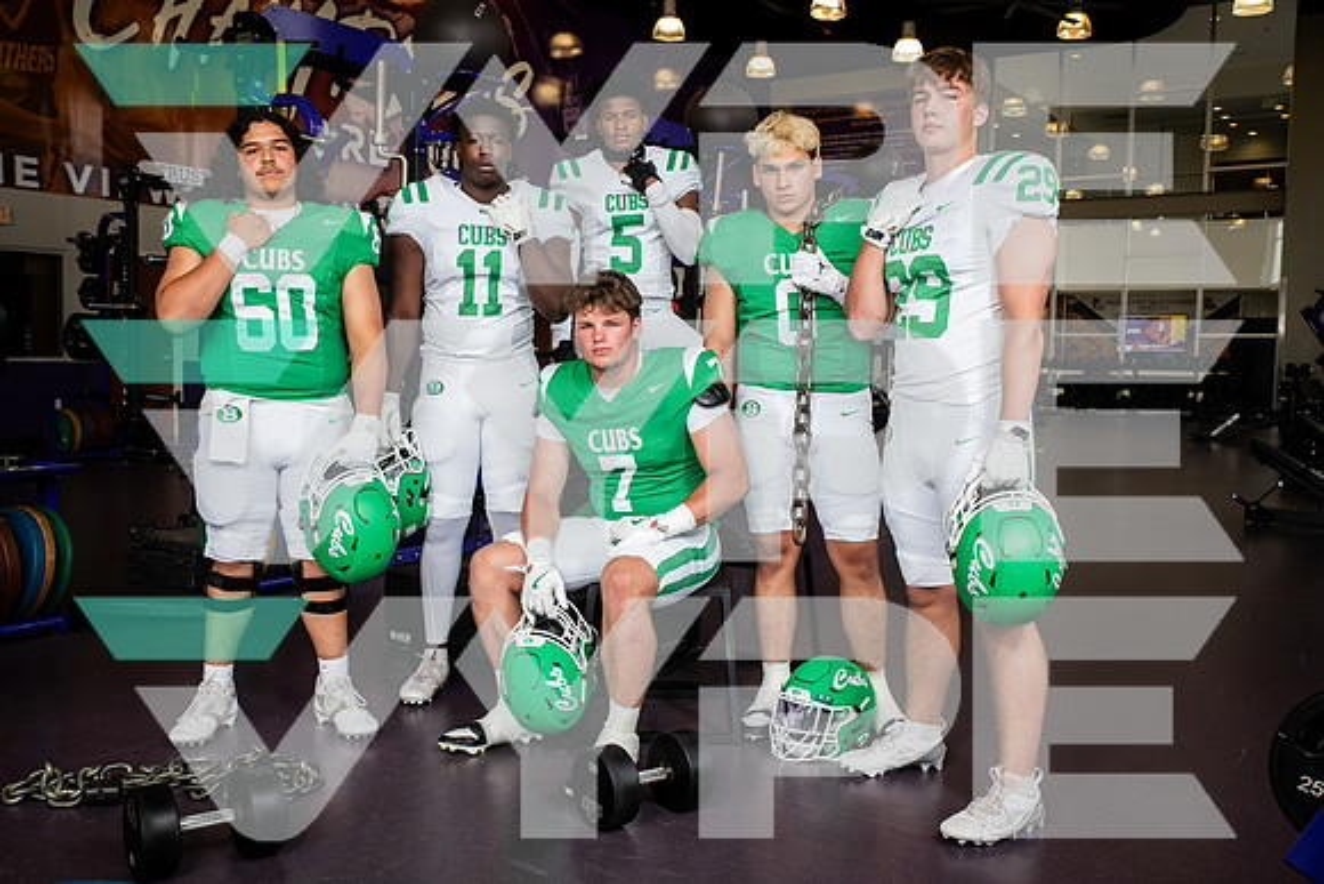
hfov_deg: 54.4
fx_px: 1287
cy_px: 442
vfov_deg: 37.9
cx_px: 662
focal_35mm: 35
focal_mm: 35
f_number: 7.1
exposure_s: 1/250
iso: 800
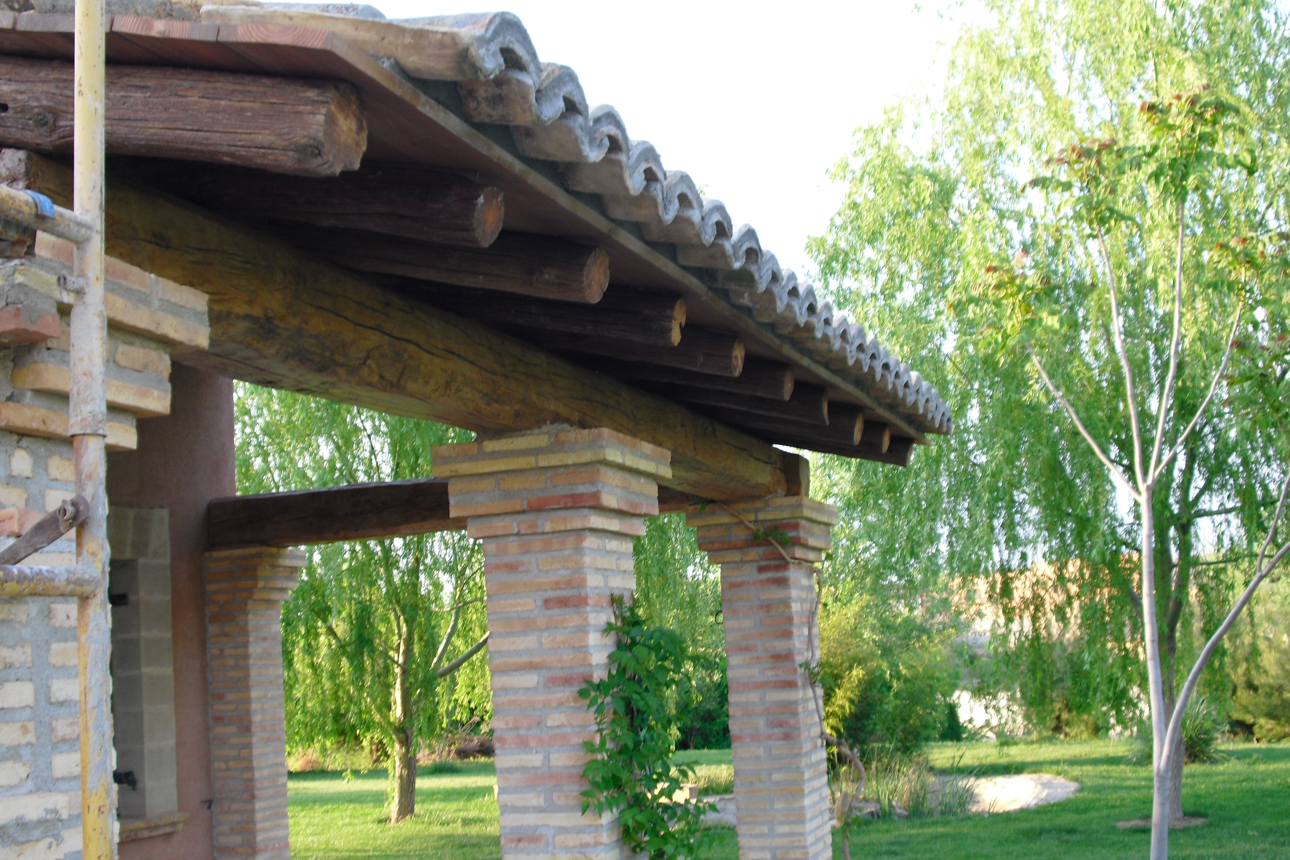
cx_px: 646
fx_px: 1648
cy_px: 455
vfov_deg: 29.2
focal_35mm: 46
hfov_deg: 42.7
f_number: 3.4
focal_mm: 7.7
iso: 100
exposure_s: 1/80
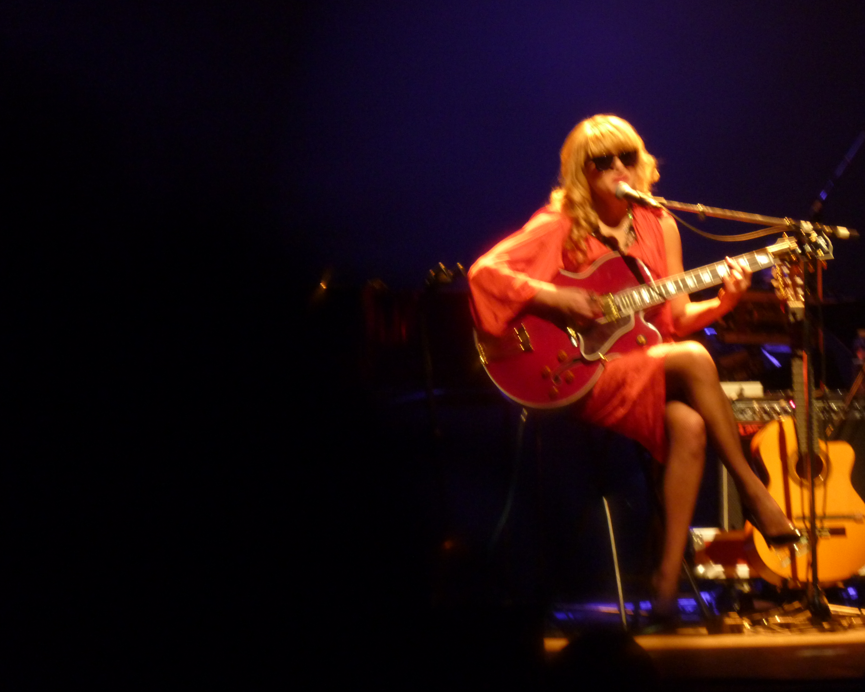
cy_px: 346
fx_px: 5351
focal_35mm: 209
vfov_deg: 7.4
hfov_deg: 9.2
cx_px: 445
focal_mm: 36
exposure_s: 1/4
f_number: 5.9
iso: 400
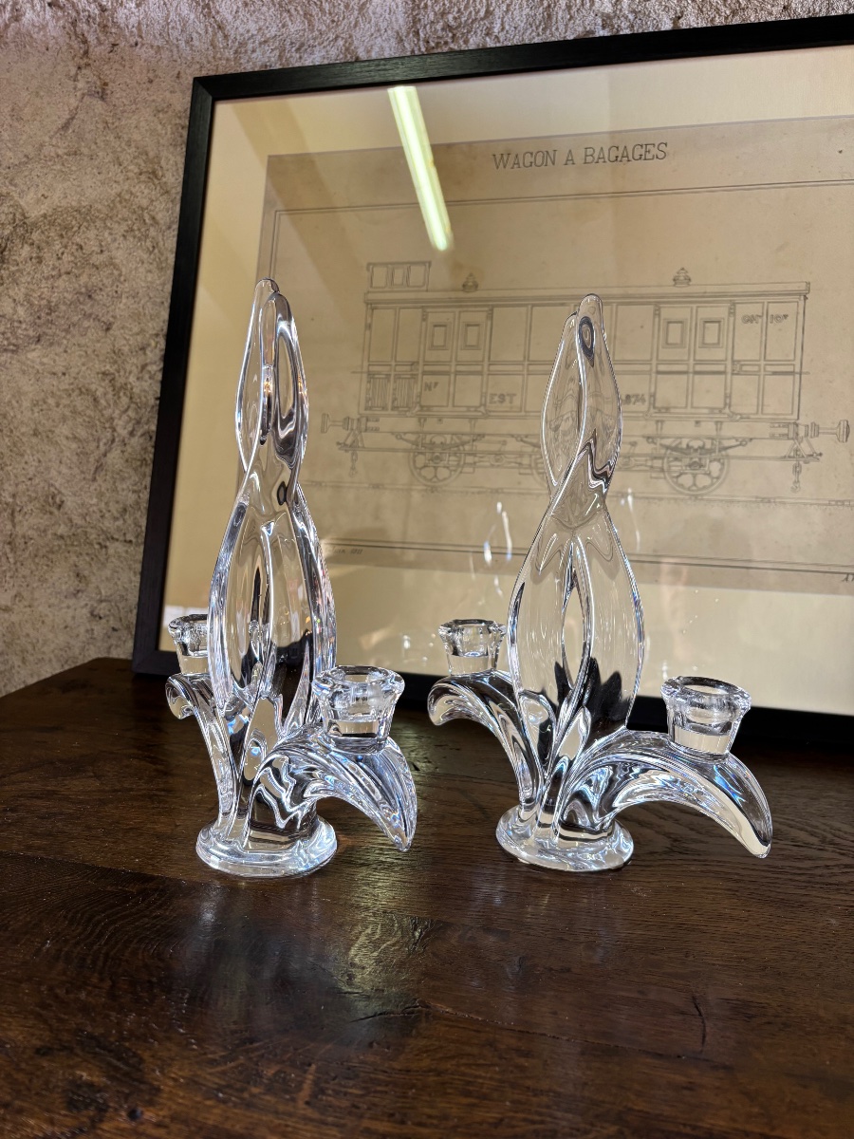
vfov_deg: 67.3
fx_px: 855
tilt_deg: -8.0
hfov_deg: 53.1
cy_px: 570
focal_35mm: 26
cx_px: 427
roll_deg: -1.5
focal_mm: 5.96
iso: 125
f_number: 1.6
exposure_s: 1/50
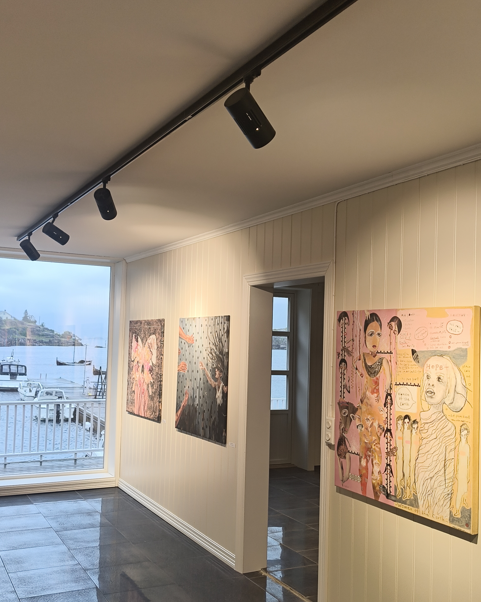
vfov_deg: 47.9
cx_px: 240
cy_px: 315
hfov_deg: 39.2
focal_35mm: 38
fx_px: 676
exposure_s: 1/100
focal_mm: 5.56
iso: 119
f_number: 1.87
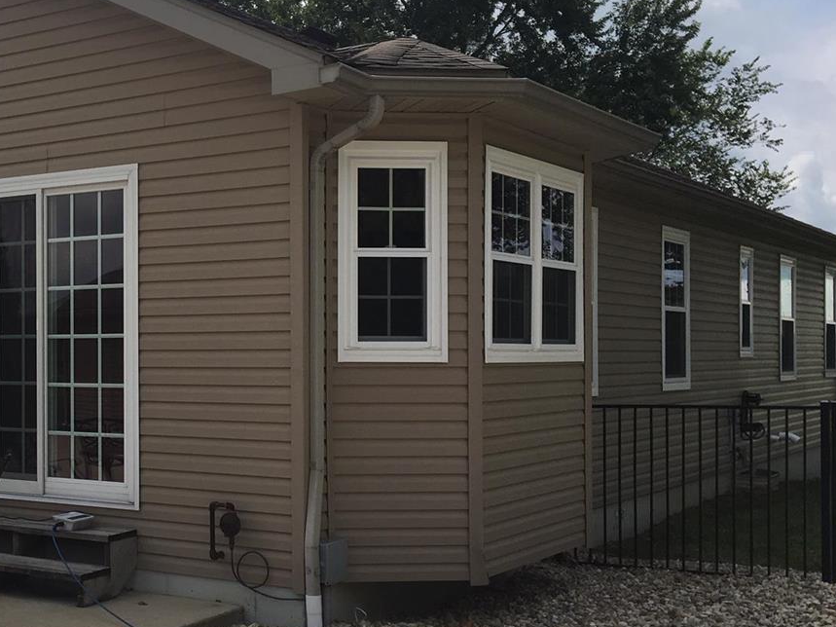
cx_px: 115
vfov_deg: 27.0
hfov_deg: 34.0
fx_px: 1304
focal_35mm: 54
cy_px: 346
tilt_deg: +1.0
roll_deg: -0.7
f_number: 2.2
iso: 25
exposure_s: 1/2262
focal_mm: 4.15
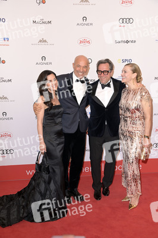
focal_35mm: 45
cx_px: 79
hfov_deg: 29.8
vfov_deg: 43.6
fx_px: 297
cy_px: 119
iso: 400
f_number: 6.3
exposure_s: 1/250
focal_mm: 45
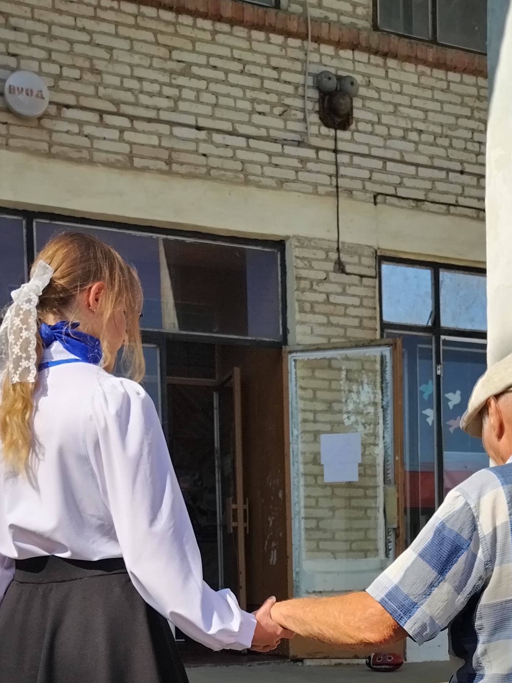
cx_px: 363
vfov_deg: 33.5
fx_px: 1065
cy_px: 629
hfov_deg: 26.8
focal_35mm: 54
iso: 100
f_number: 1.8
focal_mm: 4.75
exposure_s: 1/1260
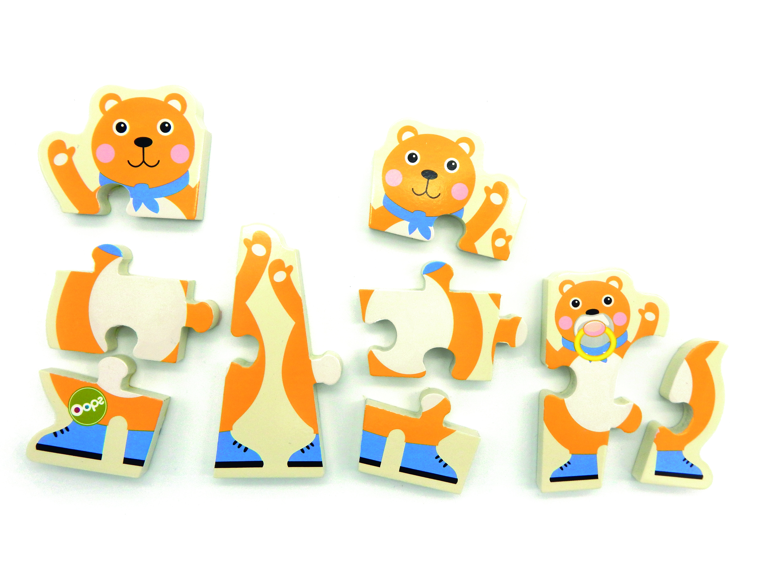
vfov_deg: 41.8
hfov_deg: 54.0
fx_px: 744
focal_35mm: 34
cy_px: 284
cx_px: 378
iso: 125
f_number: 3.3
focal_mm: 6.1
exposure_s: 1/500
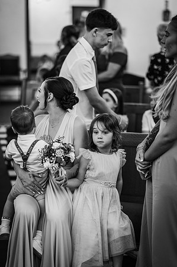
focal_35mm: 85
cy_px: 134
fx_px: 628
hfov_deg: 16.0
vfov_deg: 23.9
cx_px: 88
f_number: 1.8
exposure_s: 1/200
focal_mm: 85
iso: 1000
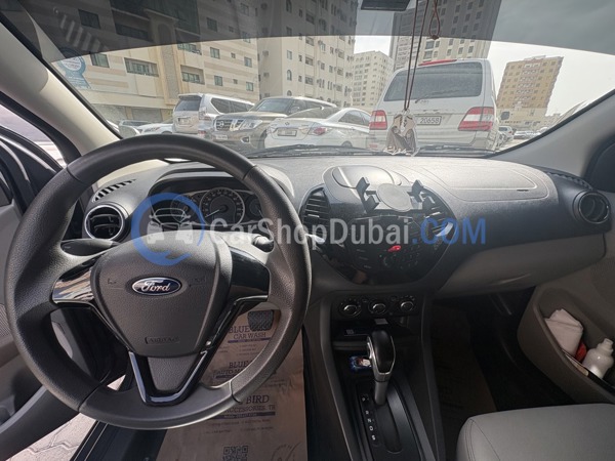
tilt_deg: -22.5
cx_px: 308
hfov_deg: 102.1
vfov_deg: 85.7
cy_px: 230
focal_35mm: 14
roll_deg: -1.2
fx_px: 249
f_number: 2.2
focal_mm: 2.22
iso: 50
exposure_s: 1/327
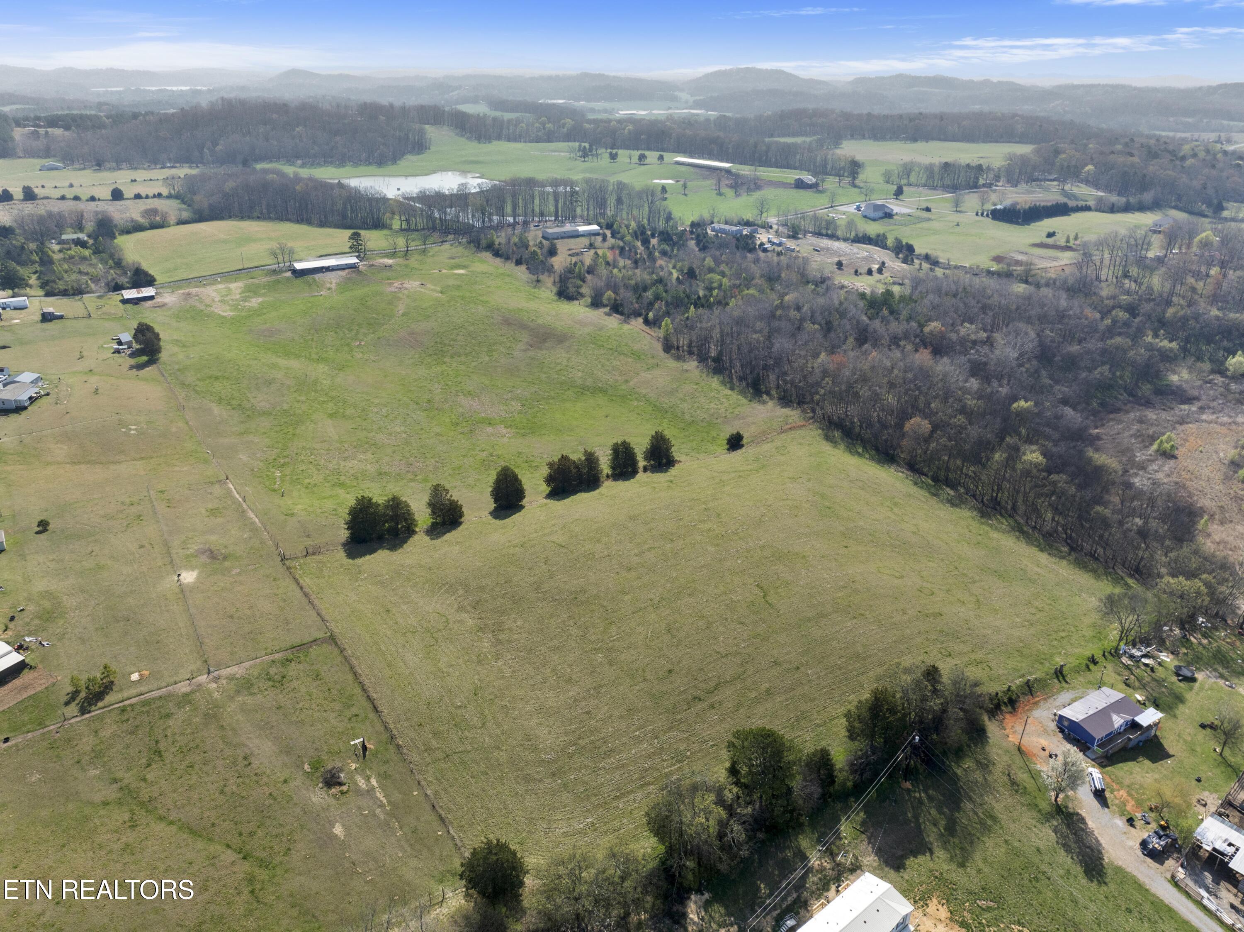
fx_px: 862
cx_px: 622
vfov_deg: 56.8
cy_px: 466
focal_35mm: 24
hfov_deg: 71.6
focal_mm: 12.29
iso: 220
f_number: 2.8
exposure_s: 1/320
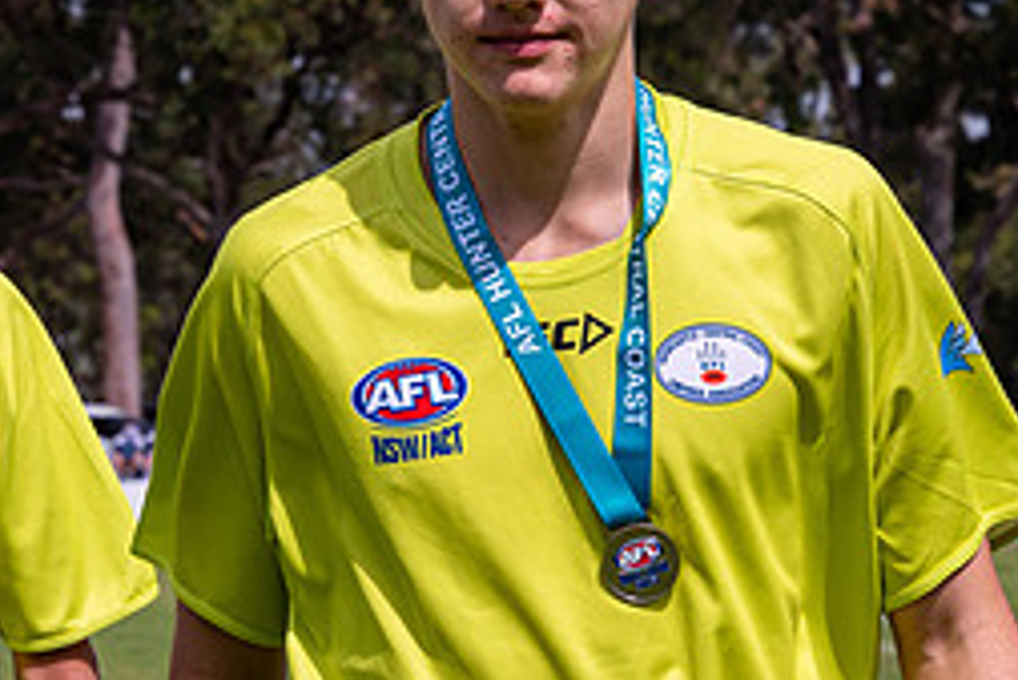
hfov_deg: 7.2
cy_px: 130
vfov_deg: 4.8
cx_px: 405
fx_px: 8035
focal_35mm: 284
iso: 200
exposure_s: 1/640
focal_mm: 75
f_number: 8
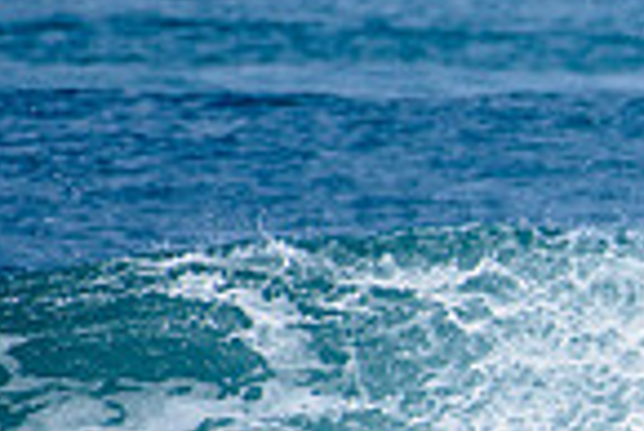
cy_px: 463
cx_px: 1054
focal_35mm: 2188
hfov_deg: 0.9
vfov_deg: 0.6
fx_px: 39179
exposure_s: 1/2000
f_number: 5.6
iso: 180
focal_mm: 500
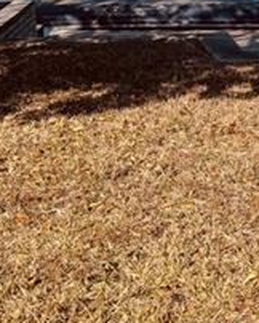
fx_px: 851
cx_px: 323
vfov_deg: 20.8
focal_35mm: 89
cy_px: 5
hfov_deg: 16.5
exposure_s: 1/4608
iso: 80
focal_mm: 6.76
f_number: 1.78
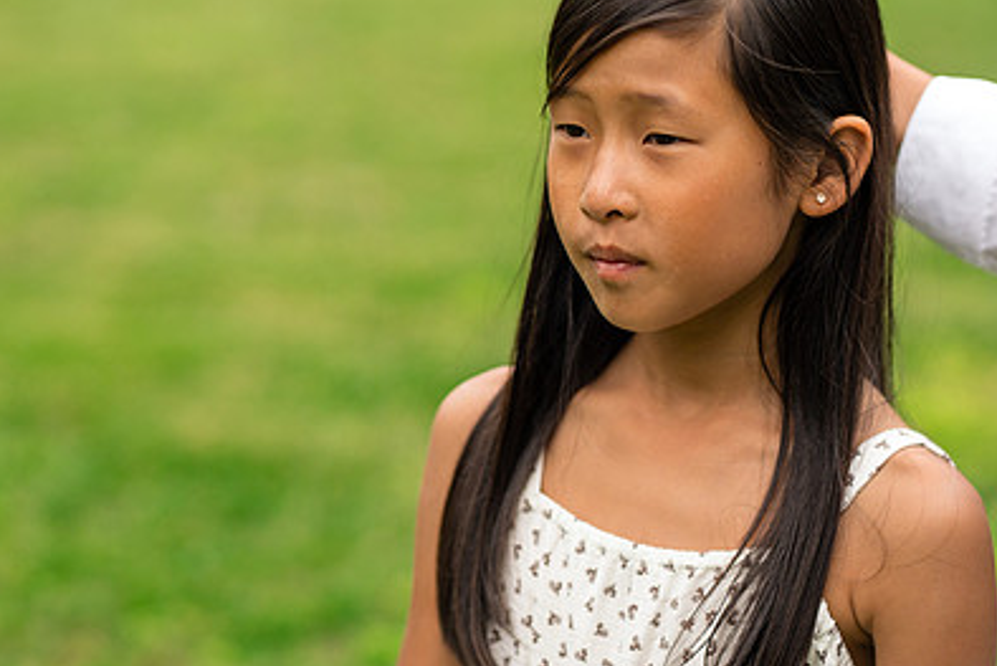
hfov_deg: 16.4
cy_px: 206
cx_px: 440
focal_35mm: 125
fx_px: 3463
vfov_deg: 11.0
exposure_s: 1/2000
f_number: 2.5
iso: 400
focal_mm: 85
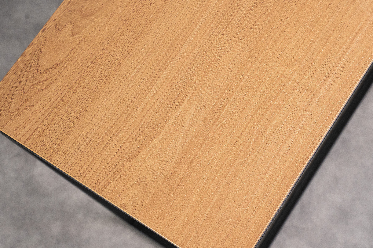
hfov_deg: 33.3
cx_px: 222
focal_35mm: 60
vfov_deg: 22.6
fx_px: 622
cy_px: 144
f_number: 9
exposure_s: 1/100
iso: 2000
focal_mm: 47
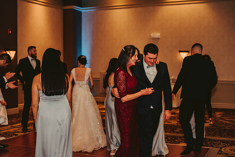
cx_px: 118
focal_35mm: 50
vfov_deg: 27.0
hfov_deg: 39.6
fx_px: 326
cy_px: 78
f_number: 2.5
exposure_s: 1/125
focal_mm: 50
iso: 800
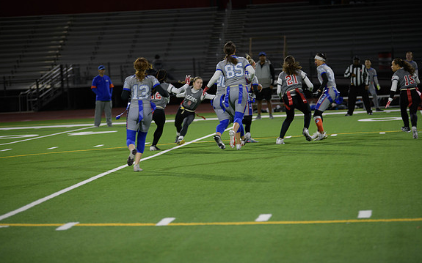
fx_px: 1656
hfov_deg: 14.5
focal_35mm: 144
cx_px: 211
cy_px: 122
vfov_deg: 9.1
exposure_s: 1/200
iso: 640
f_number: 2.8
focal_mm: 140
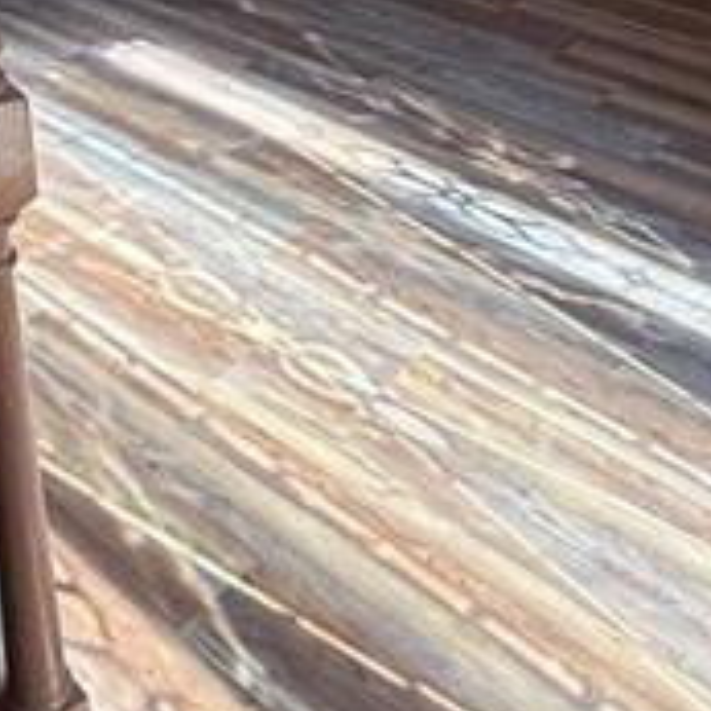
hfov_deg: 31.1
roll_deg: +1.0
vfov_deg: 27.2
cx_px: 395
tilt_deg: -15.1
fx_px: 1278
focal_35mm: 55
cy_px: -152
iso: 50
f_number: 2.2
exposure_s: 1/130
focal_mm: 2.22
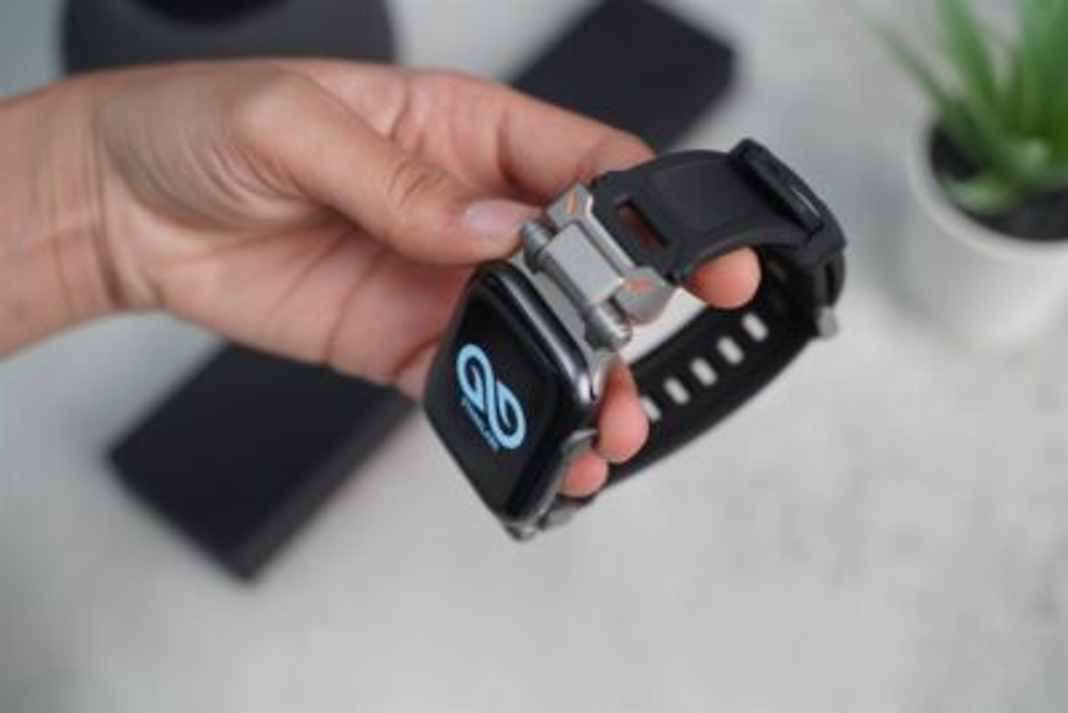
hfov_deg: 38.2
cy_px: 356
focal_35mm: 52
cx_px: 534
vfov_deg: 26.0
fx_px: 1543
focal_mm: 52
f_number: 4
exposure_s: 1/160
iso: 2000
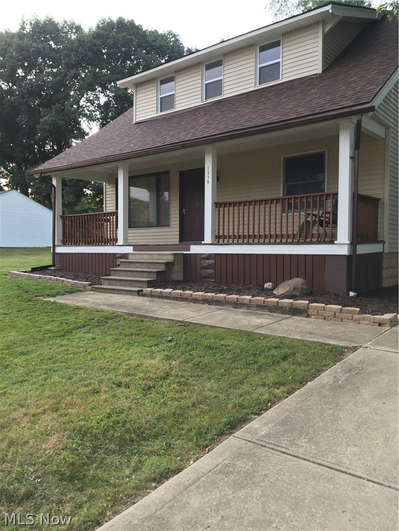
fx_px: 446
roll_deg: -0.3
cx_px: 200
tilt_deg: -5.2
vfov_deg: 61.7
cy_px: 266
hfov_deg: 48.2
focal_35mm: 29
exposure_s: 1/120
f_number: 2.2
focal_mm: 4.15
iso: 32
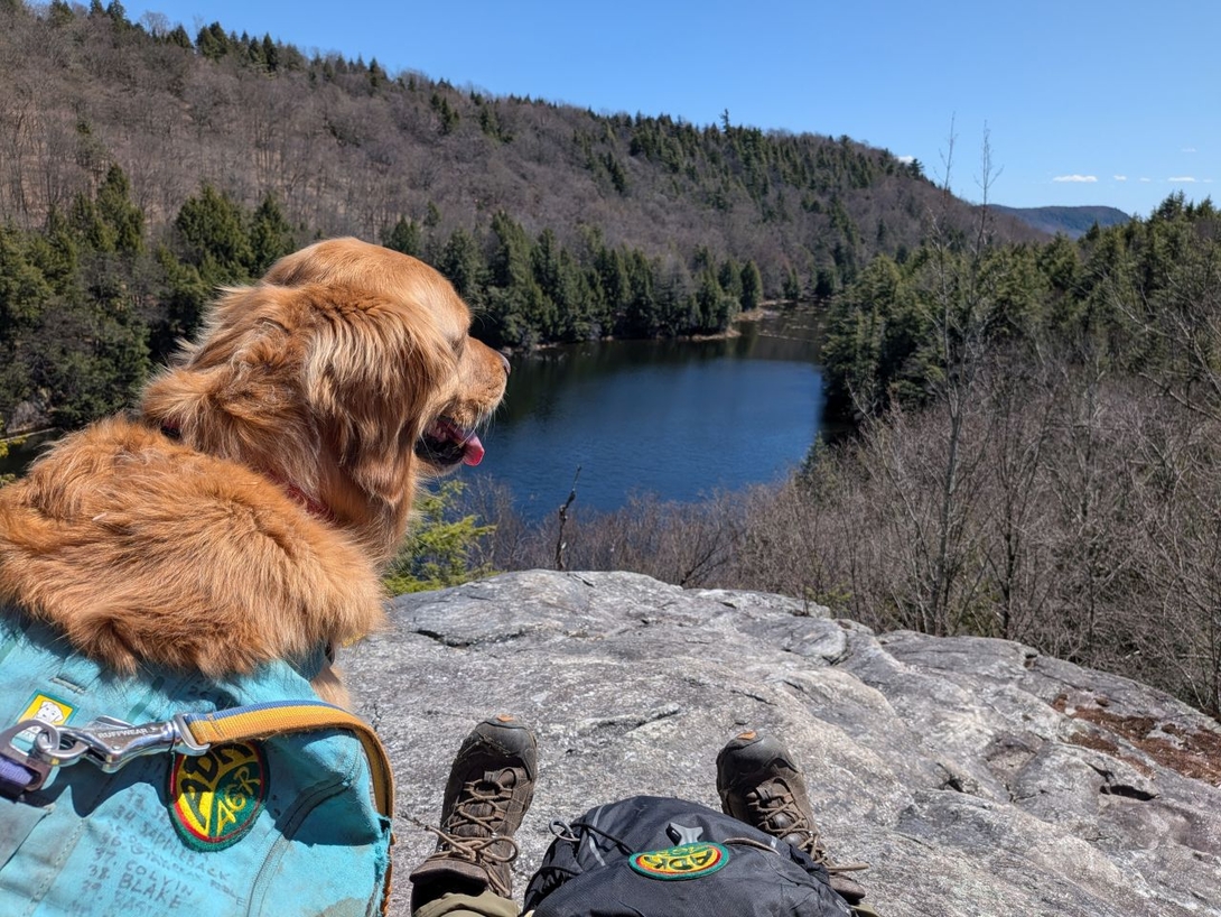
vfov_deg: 56.8
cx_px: 610
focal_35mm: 24
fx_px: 847
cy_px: 458
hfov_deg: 71.6
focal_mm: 4.53
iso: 30
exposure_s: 1/1511
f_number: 1.7
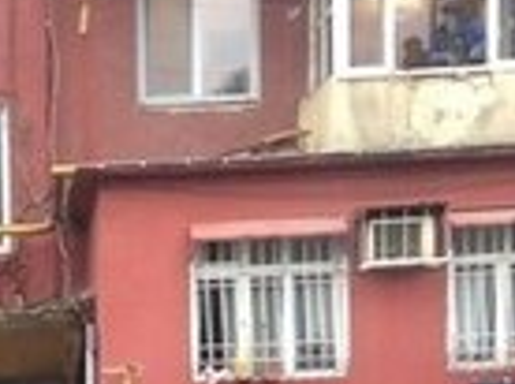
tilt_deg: -8.6
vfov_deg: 8.9
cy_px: 744
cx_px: -86
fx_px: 2347
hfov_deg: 12.3
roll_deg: +0.6
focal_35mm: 158
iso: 50
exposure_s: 1/40
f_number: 2.4
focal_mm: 4.12
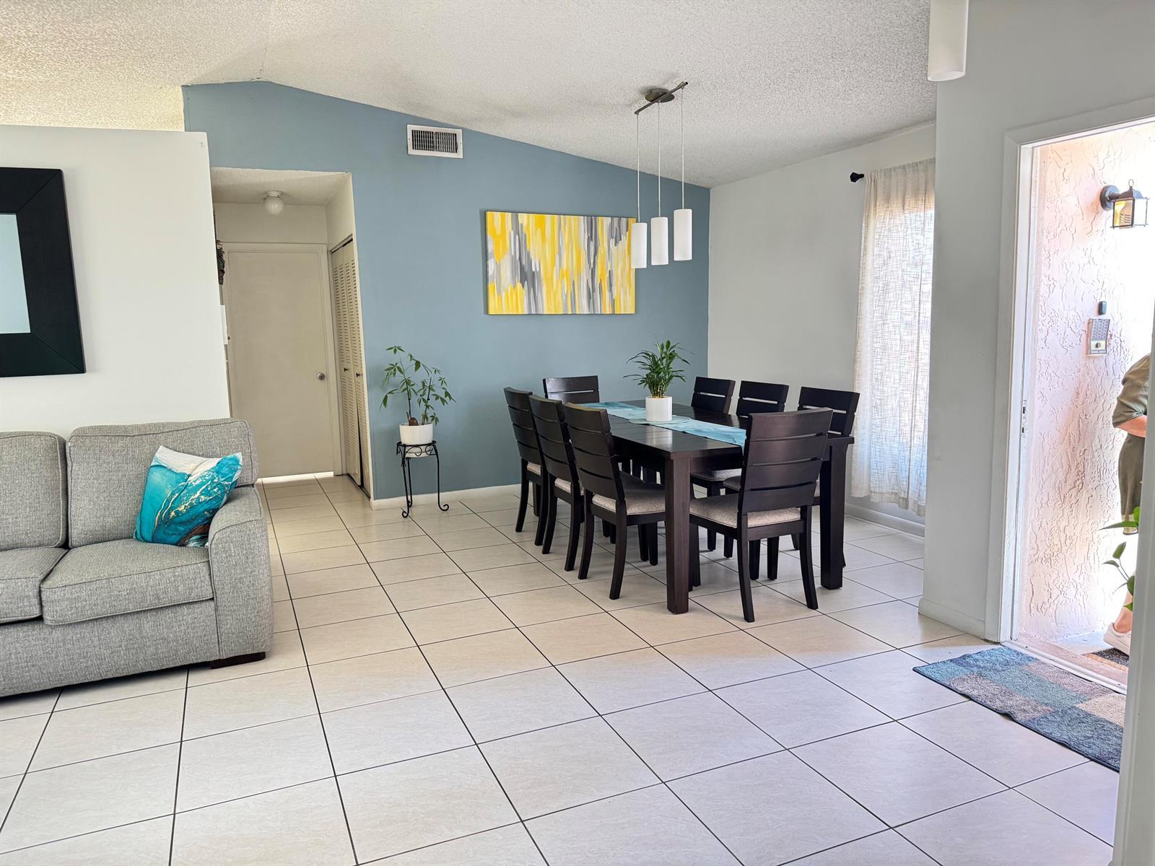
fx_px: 801
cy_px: 433
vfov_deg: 56.8
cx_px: 578
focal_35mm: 24
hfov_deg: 71.6
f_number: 1.78
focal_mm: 6.76
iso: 400
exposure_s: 1/60
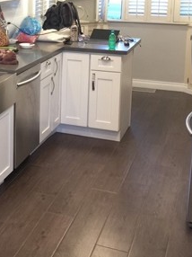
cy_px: 55
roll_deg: -0.6
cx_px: -3
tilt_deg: -9.4
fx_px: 481
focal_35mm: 65
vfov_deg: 29.2
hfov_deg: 21.7
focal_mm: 4.15
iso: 64
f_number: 2.2
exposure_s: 1/15
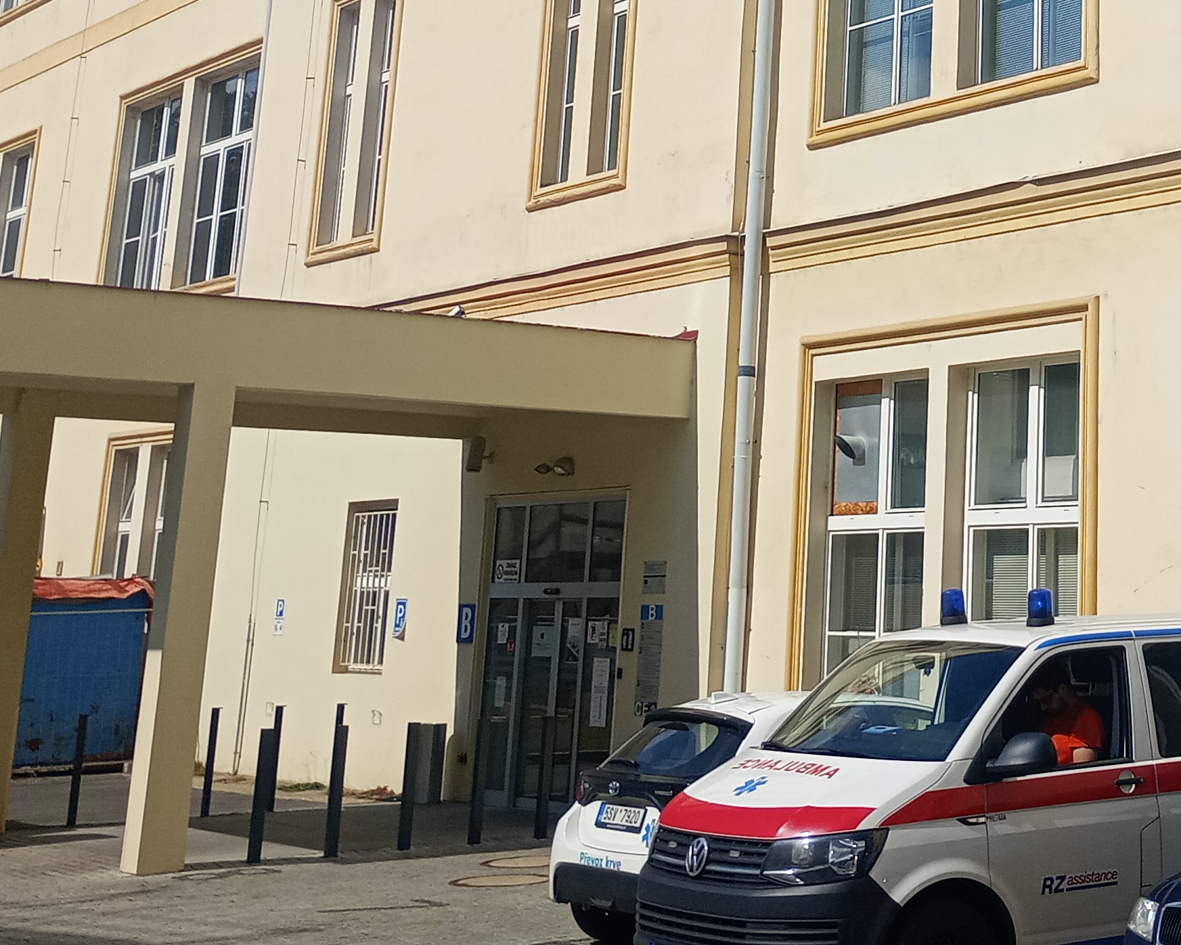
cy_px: -14
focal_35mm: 64
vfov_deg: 22.8
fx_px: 2237
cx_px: 1102
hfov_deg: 28.2
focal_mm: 4.27
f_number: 1.8
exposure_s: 1/1721
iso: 101
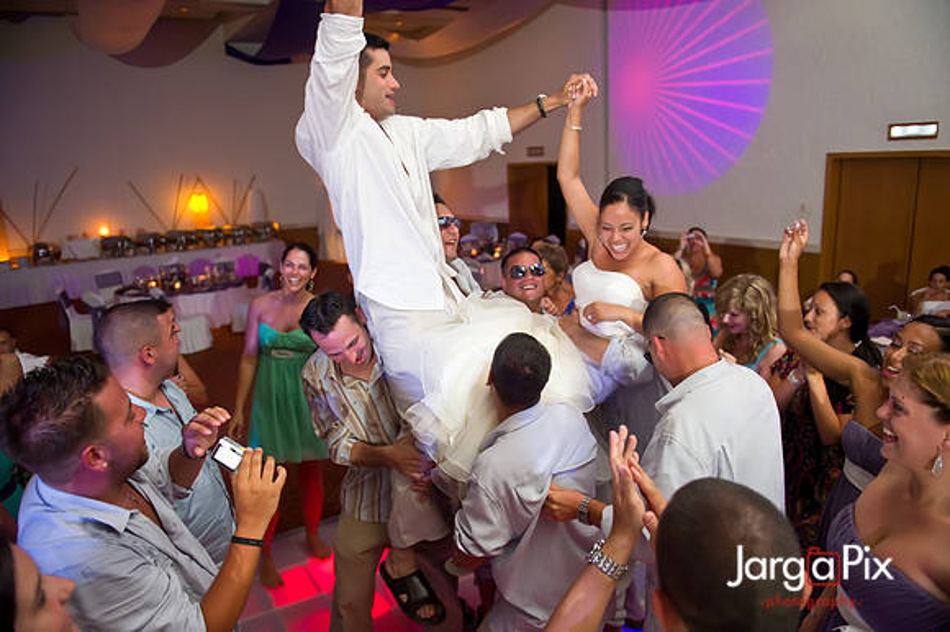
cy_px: 316
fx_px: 633
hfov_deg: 73.8
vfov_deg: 53.1
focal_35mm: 24
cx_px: 475
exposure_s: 1/125
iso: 1600
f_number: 3.2
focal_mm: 24
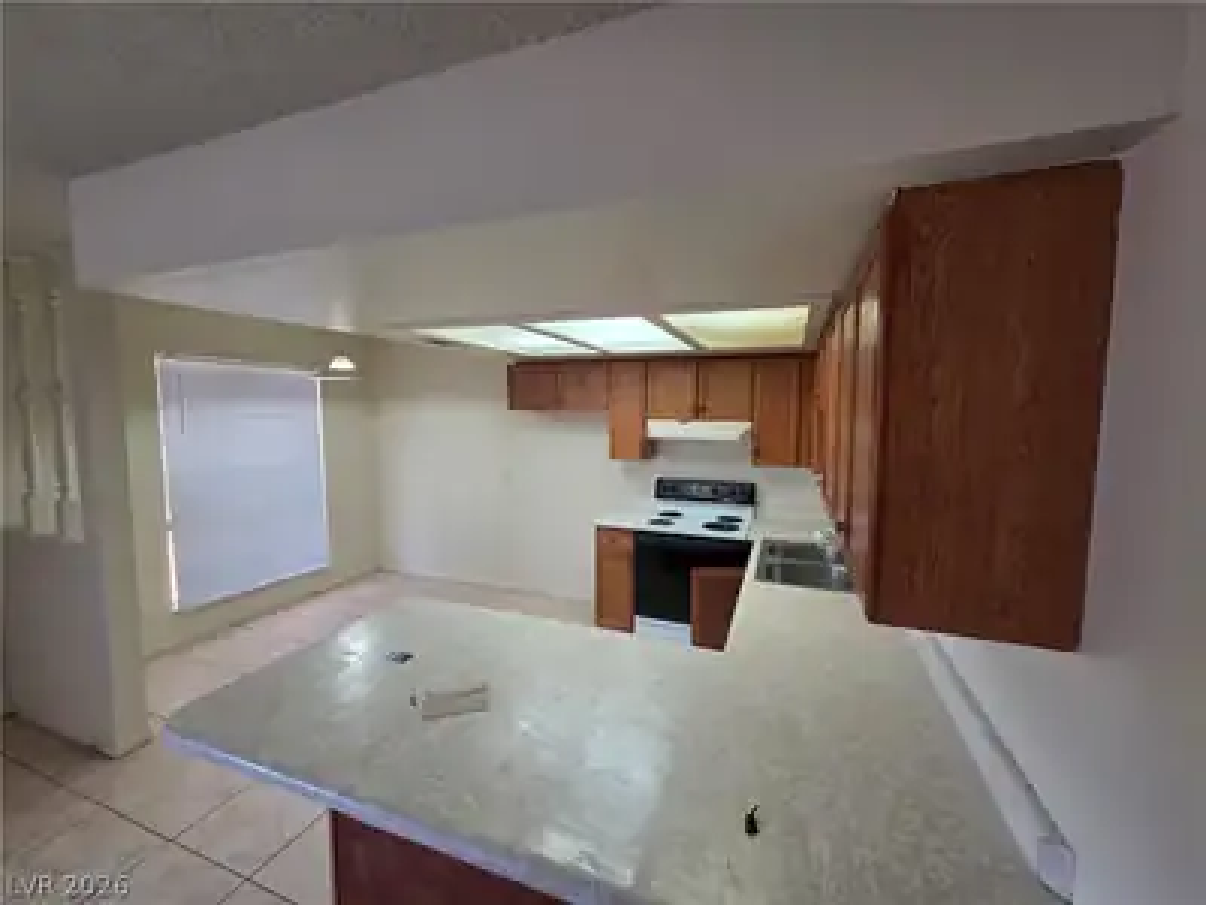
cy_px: 452
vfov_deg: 89.9
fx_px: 453
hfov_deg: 106.2
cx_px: 603
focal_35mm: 13
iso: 250
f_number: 1.9
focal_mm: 2.2
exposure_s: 1/120
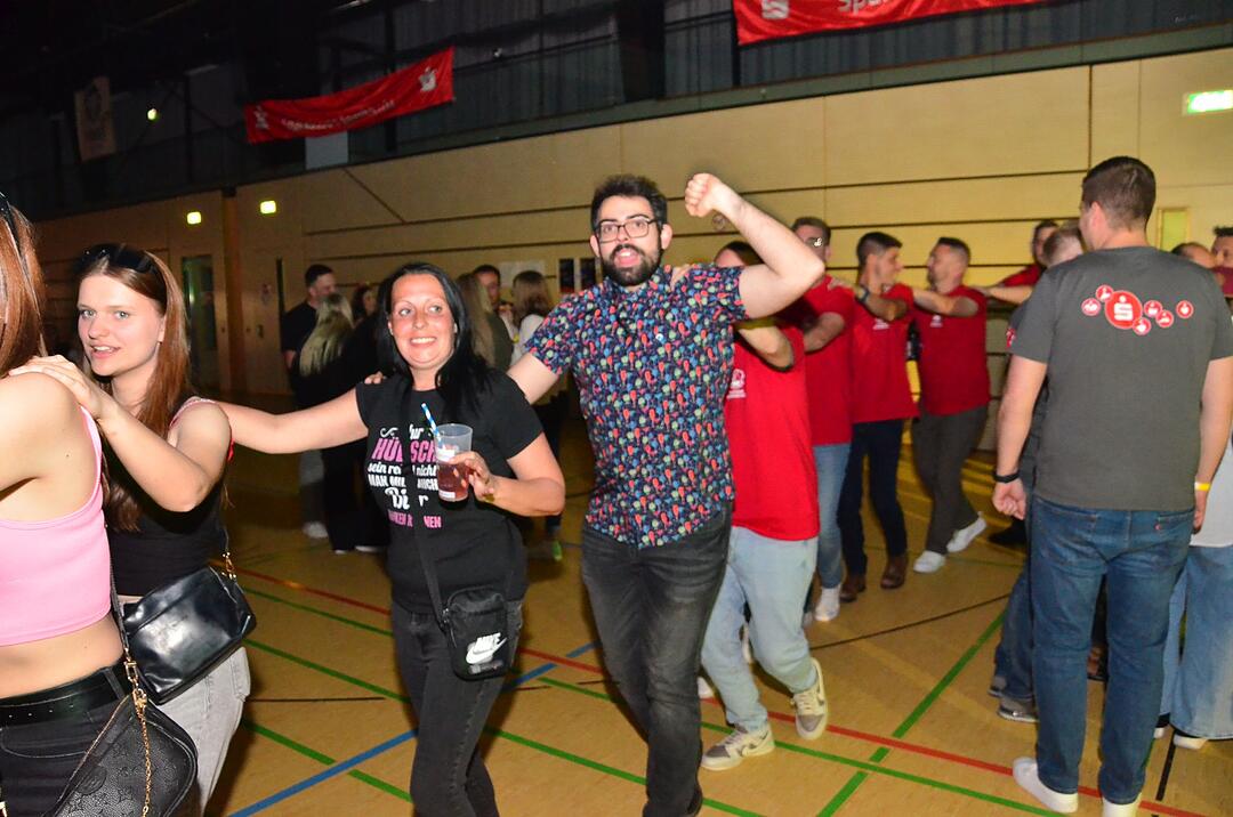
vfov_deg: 47.8
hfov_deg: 67.5
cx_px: 616
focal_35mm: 27
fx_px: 923
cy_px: 408
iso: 3200
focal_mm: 18
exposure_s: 1/25
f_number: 5.6
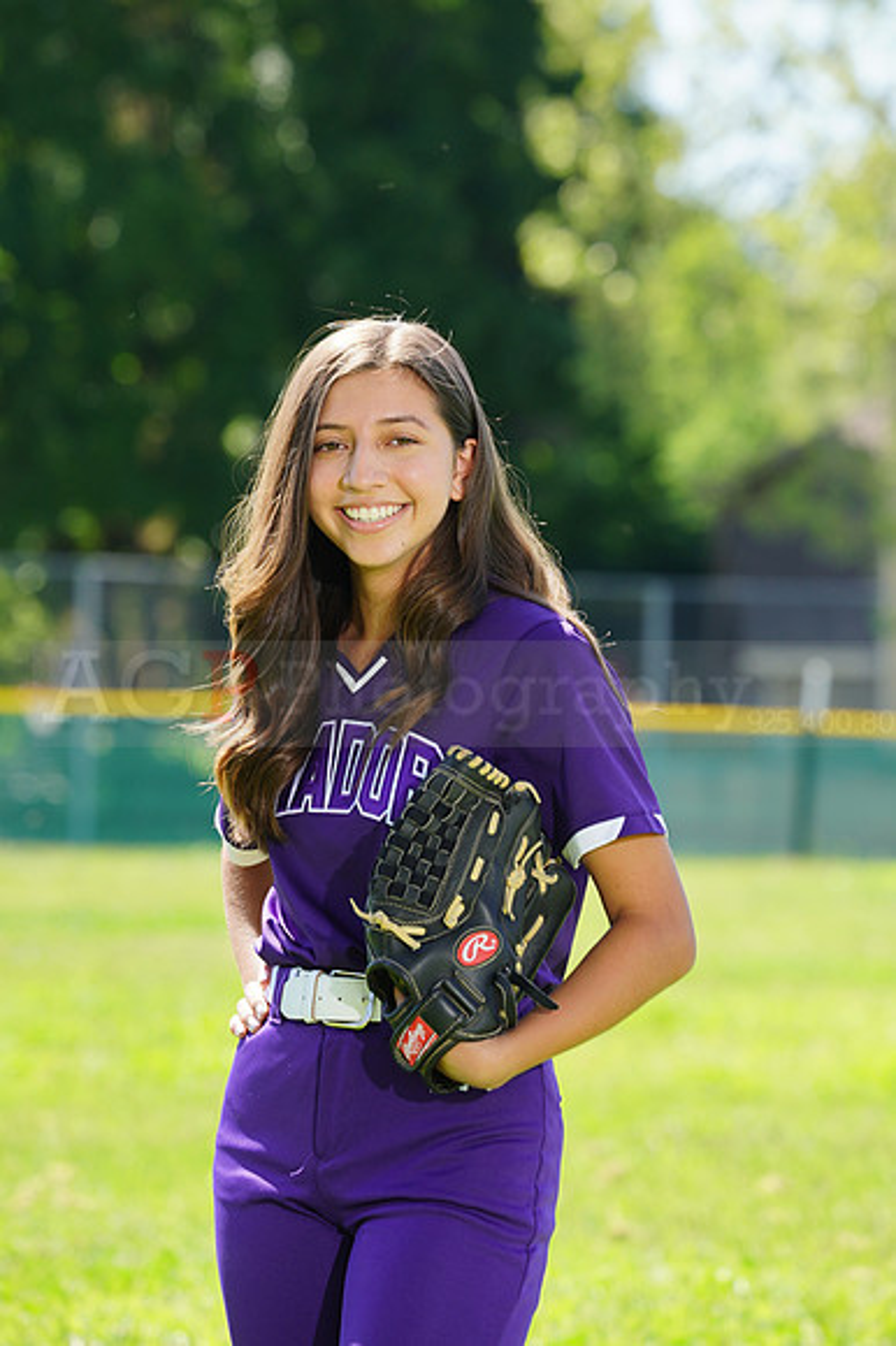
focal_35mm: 294
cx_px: 448
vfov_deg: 7.0
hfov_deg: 4.7
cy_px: 673
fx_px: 10988
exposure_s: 1/125
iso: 200
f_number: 10
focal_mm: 294
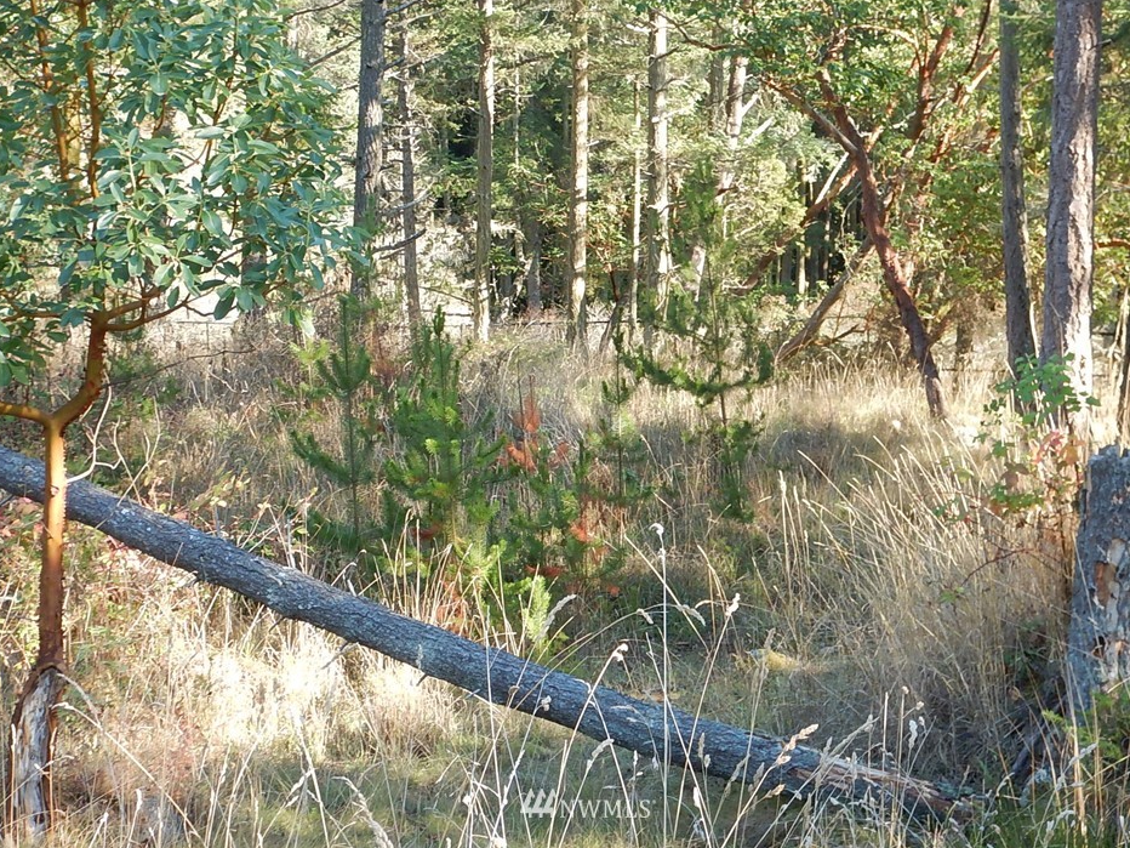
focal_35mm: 67
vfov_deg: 21.9
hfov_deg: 29.0
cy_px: 383
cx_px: 588
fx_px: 2187
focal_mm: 11
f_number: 4.4
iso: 125
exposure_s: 1/50
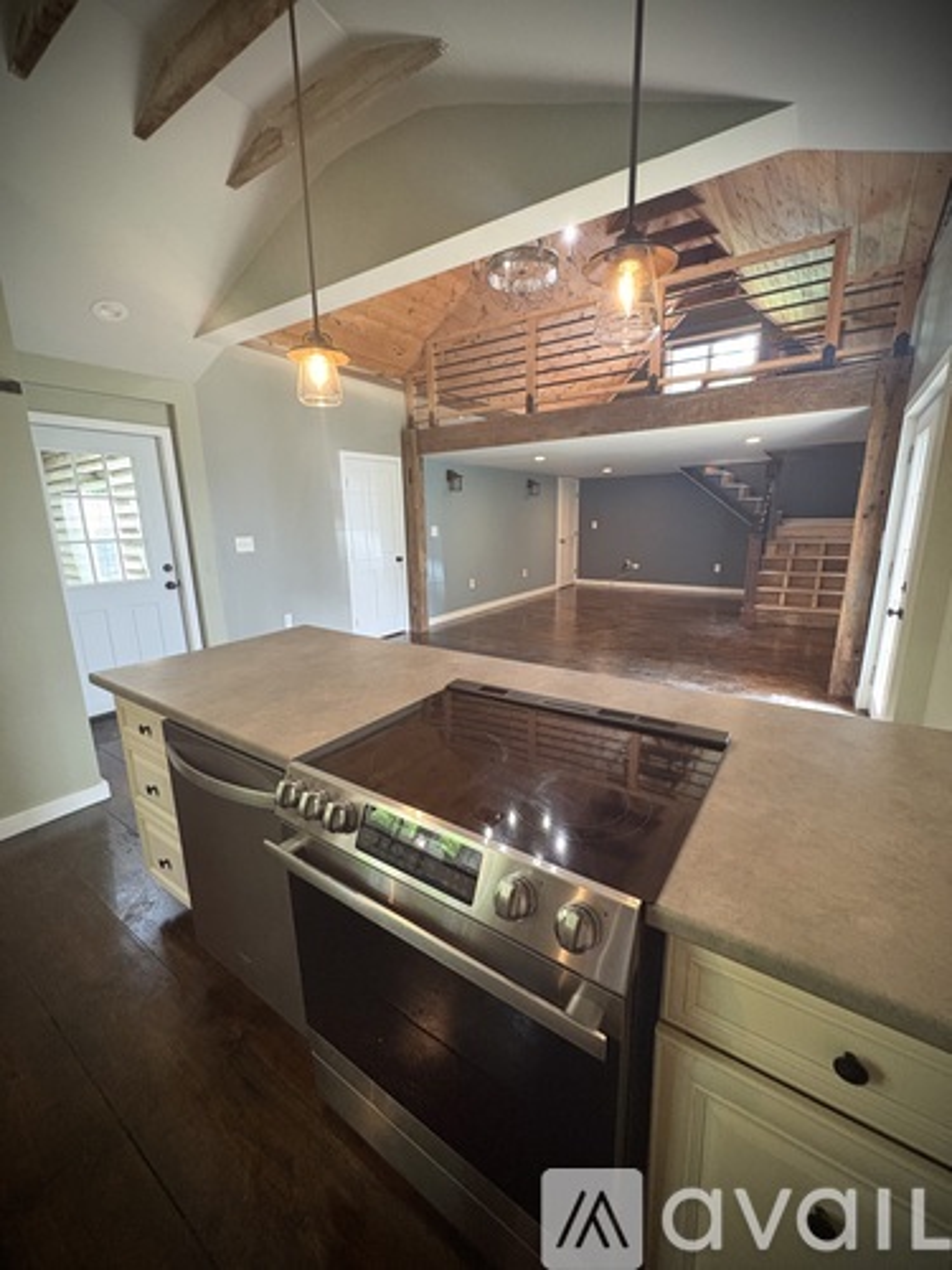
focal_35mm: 14
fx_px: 513
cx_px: 476
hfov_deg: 85.7
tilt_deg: -12.3
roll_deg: +1.0
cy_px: 635
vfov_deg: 102.1
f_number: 2.2
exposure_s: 1/60
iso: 500
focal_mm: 2.22
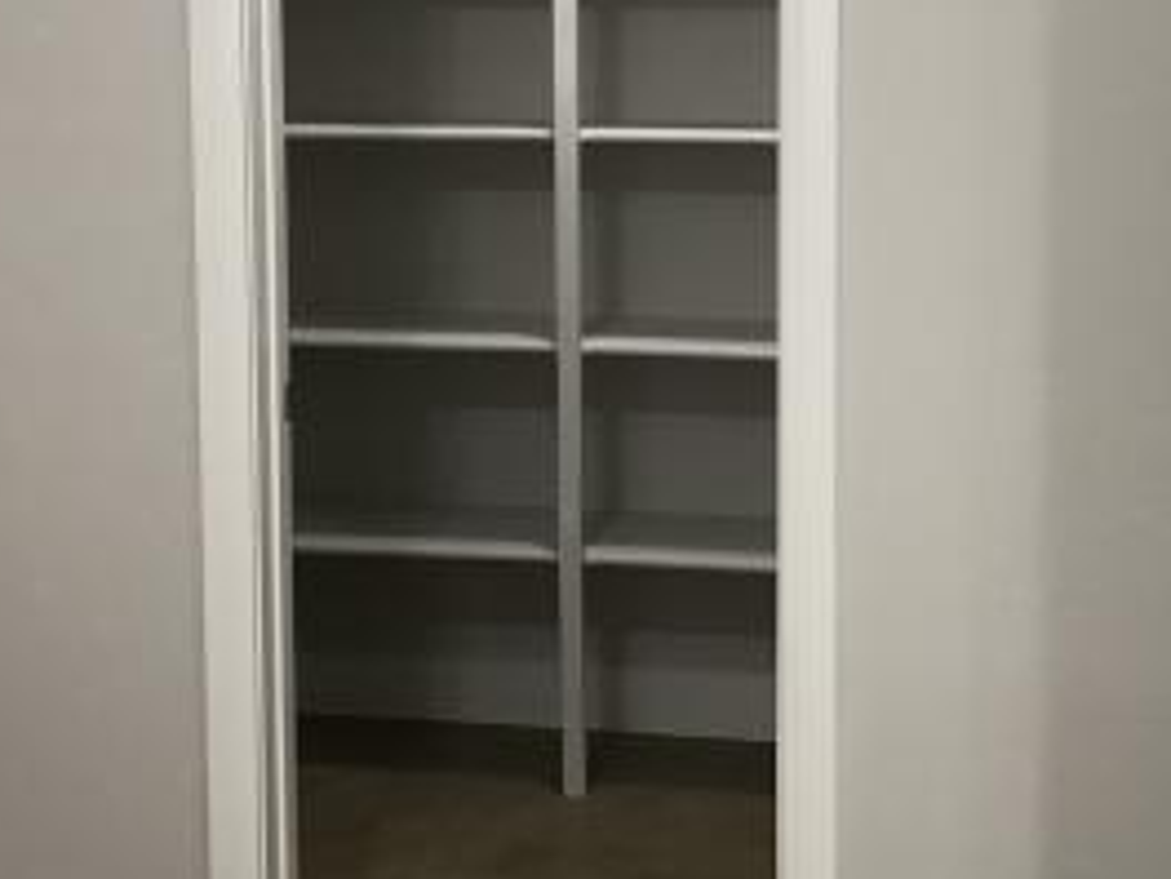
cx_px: 781
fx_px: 2300
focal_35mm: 68
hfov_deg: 28.4
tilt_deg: -6.4
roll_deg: -1.2
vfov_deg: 21.5
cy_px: 262
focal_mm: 3.99
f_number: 1.8
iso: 40
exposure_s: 1/15
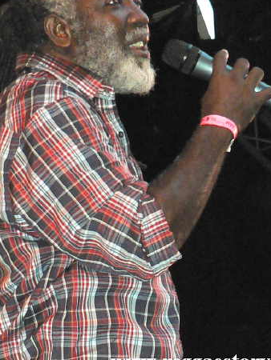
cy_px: 133
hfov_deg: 21.6
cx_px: 128
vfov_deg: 28.4
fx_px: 709
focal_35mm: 68
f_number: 2.8
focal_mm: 8.8
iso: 400
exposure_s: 1/60
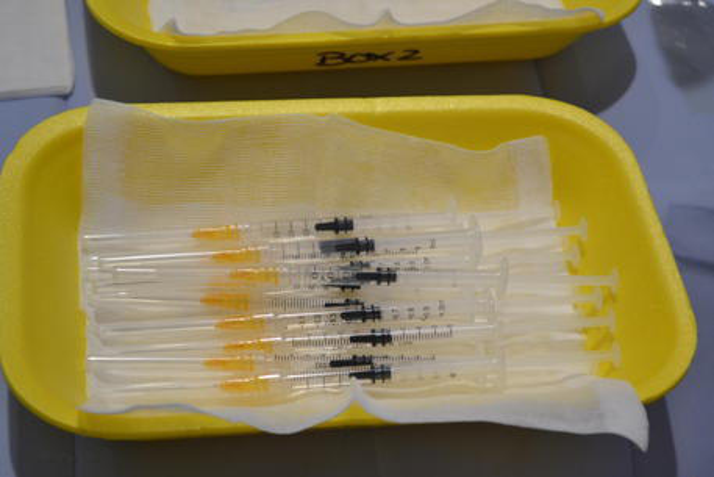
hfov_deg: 24.6
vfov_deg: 16.6
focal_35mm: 82
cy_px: 238
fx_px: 1637
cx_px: 357
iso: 400
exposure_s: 1/30
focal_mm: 55
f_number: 5.6
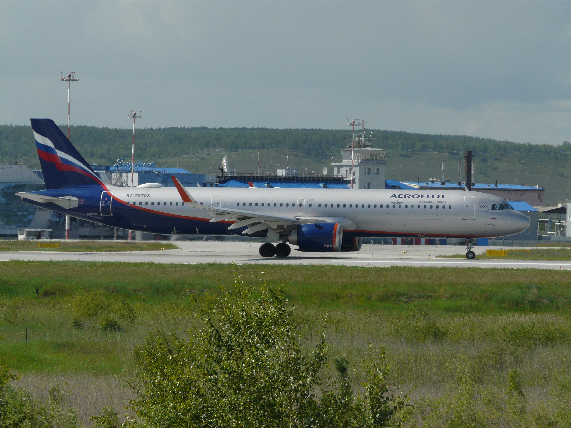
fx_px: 4025
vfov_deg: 6.1
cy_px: 214
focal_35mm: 244
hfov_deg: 8.1
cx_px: 286
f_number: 6.3
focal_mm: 40
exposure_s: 1/500
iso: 100
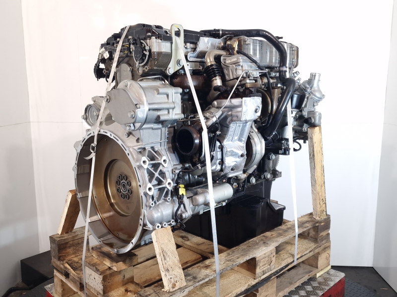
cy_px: 148
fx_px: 264
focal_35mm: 23
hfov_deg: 73.9
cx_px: 198
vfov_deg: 58.9
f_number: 1.8
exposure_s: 1/50
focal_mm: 6.4
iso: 80
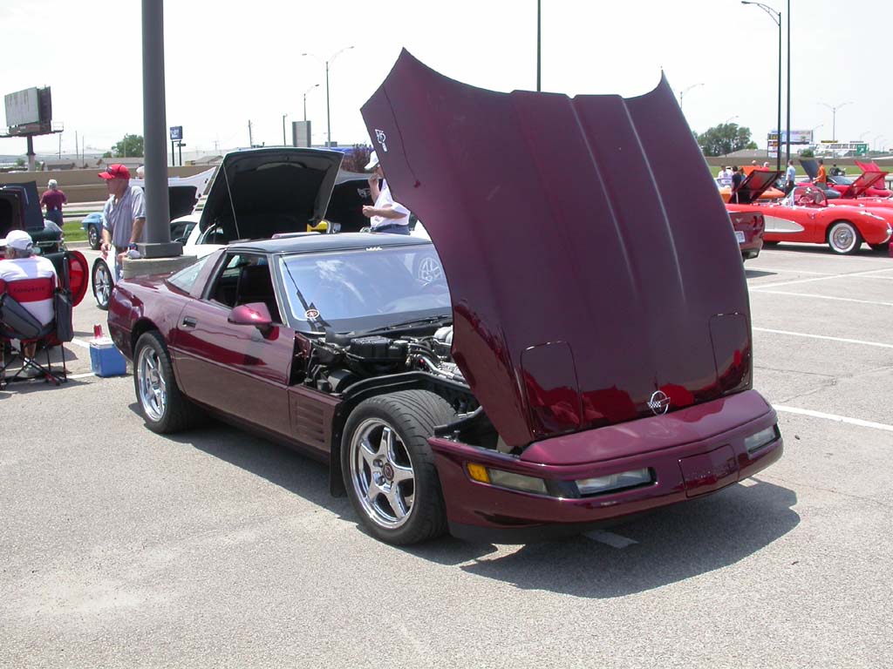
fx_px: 980
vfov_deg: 37.7
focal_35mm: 38
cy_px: 334
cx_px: 446
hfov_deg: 49.0
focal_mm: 7.85
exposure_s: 1/238
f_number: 6.7
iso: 100
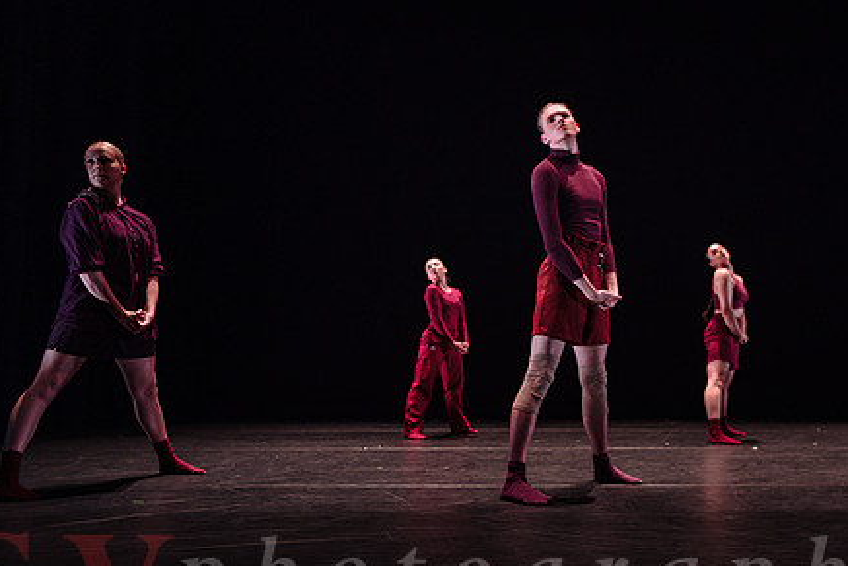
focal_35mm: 35
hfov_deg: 53.2
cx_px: 575
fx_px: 825
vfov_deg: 37.7
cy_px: 346
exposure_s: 1/200
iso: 1250
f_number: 2.8
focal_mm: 24
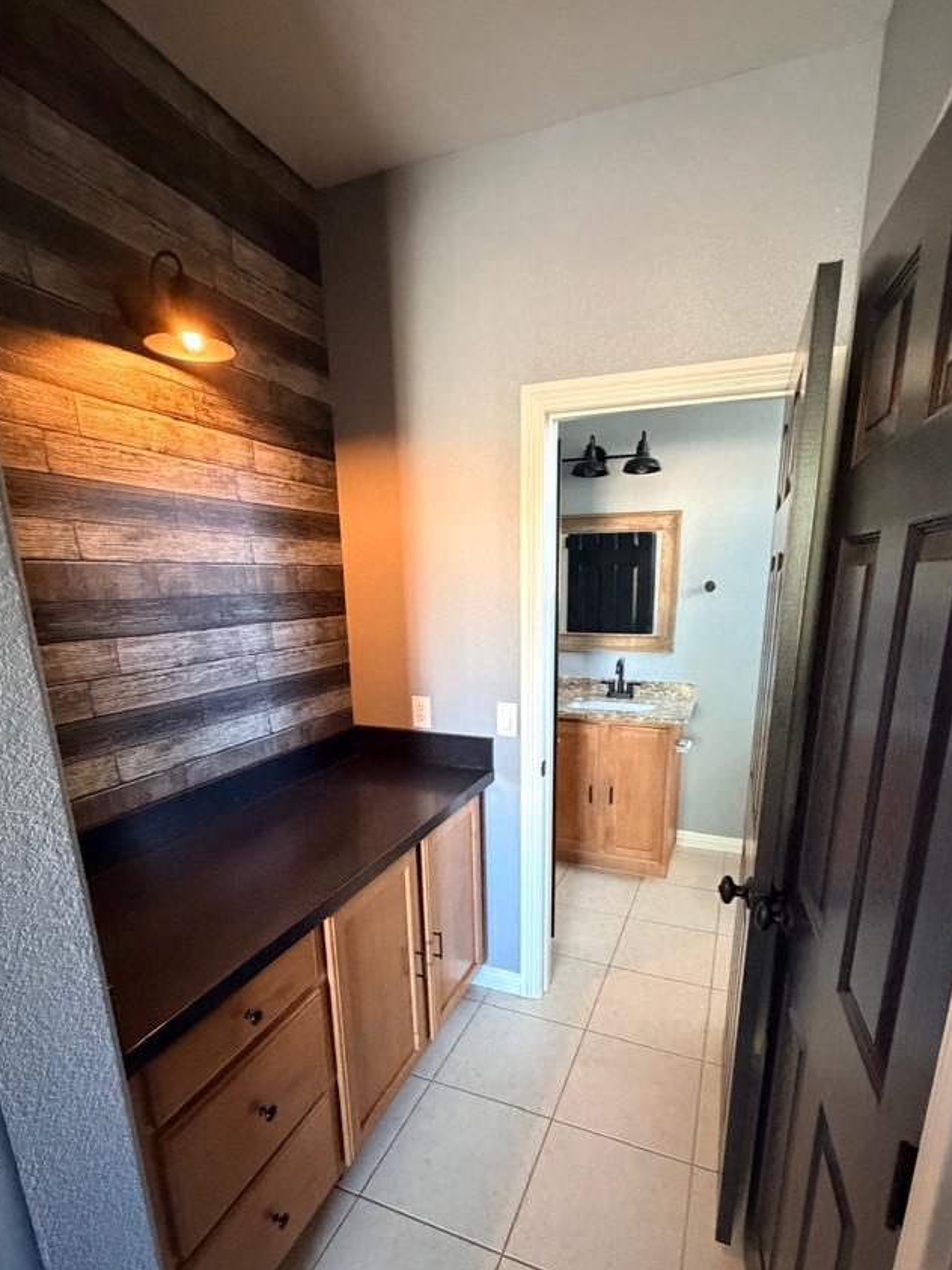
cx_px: 508
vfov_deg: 90.2
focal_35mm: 17
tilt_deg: -15.1
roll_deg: +1.7
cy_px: 743
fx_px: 624
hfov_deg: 74.6
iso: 1250
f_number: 2.2
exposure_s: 1/60
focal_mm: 2.22
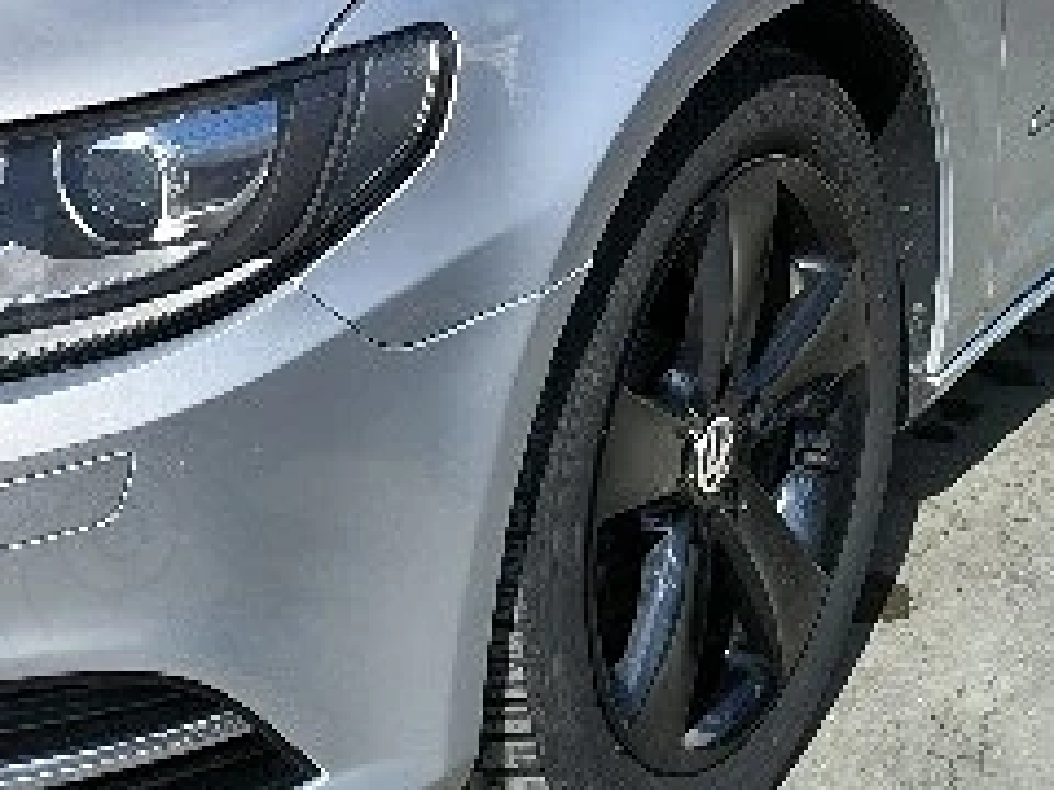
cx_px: 0
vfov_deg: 14.1
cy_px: -298
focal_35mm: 100
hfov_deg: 19.1
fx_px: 3045
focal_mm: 5.56
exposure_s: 1/2000
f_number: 1.8
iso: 101
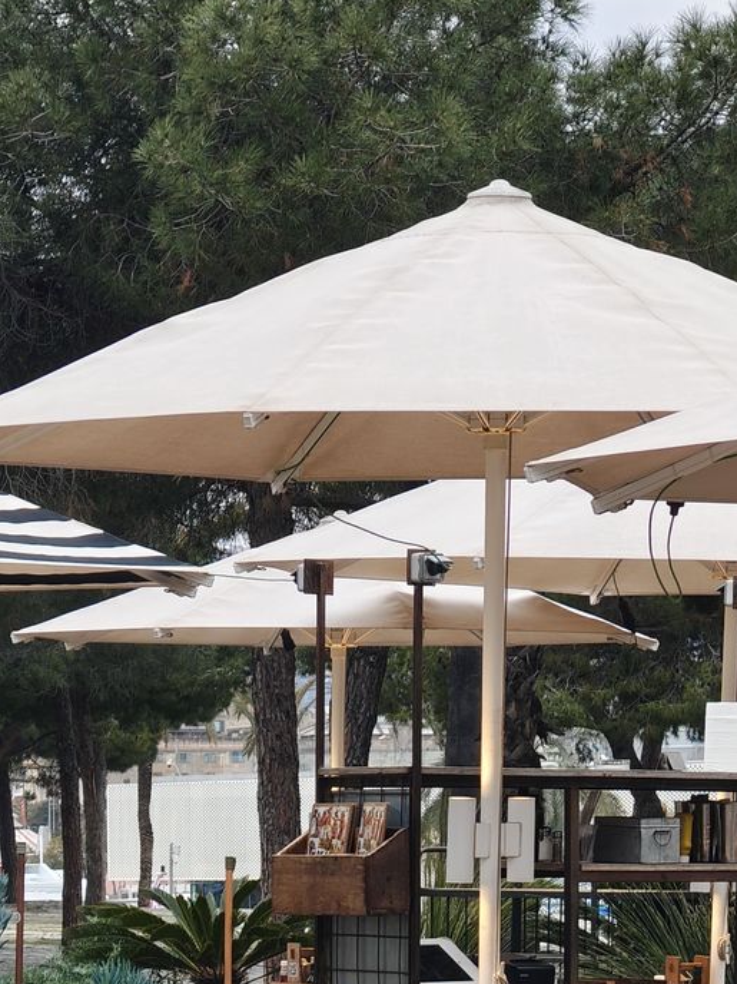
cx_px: 249
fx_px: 4941
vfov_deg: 11.1
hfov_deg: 8.5
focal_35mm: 174
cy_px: 1211
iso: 83
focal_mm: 13.3
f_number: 2.55
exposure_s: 1/100
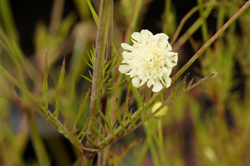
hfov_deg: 13.7
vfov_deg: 9.1
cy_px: 83
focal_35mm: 150
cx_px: 125
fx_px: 1042
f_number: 6.3
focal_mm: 100
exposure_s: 1/160
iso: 100
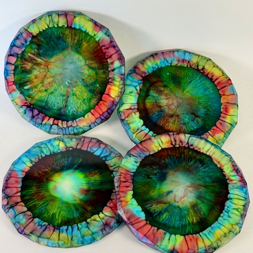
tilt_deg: -55.8
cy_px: 142
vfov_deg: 30.0
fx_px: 471
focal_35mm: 57
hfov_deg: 30.0
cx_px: 126
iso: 50
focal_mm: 6.76
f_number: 1.78
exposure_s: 1/121
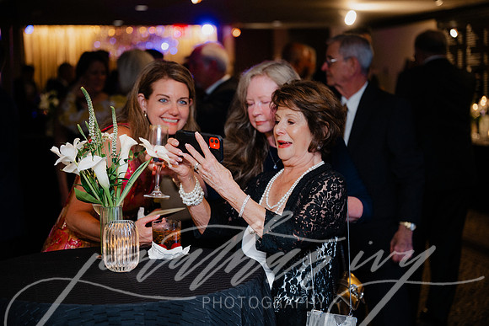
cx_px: 244
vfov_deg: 19.5
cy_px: 163
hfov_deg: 28.8
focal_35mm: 70
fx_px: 951
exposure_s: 1/30
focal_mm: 70
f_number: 2.8
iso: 160
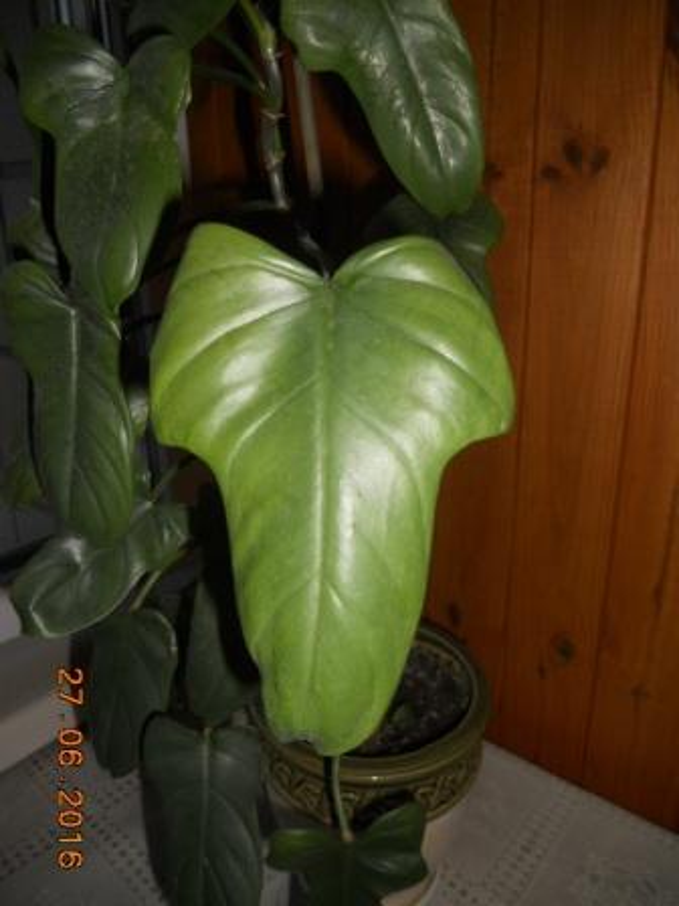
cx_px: 340
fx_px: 706
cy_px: 453
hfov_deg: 51.4
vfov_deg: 65.3
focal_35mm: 27
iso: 80
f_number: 8
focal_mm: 4.9
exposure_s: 1/25
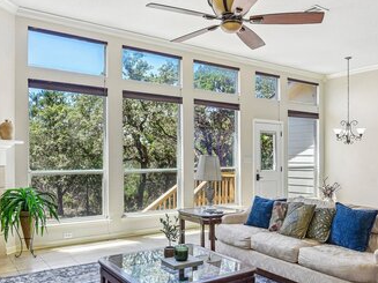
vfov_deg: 44.0
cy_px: 160
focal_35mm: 32
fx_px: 349
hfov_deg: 56.8
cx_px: 192
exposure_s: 1/30
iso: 400
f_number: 8
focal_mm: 17
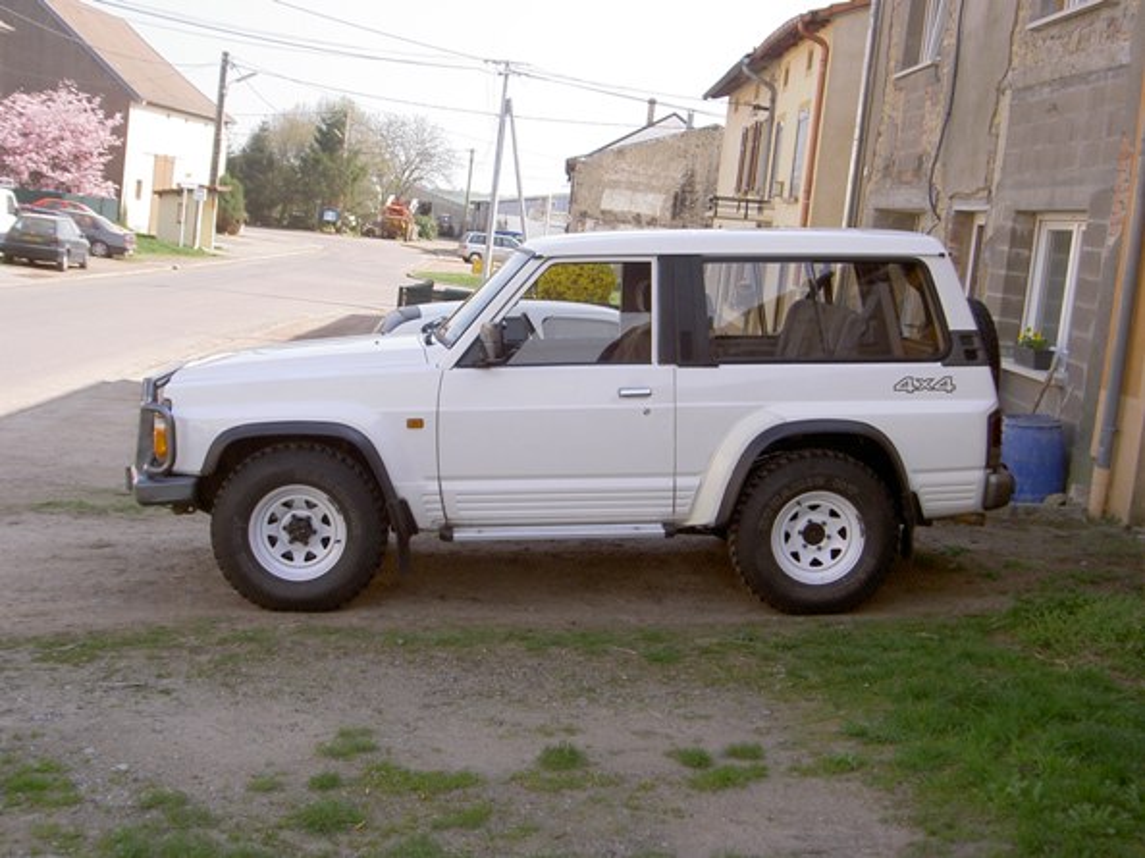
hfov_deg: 43.0
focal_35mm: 44
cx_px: 572
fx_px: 1455
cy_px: 429
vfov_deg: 32.9
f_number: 4.9
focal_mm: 9
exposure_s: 1/312
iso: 100
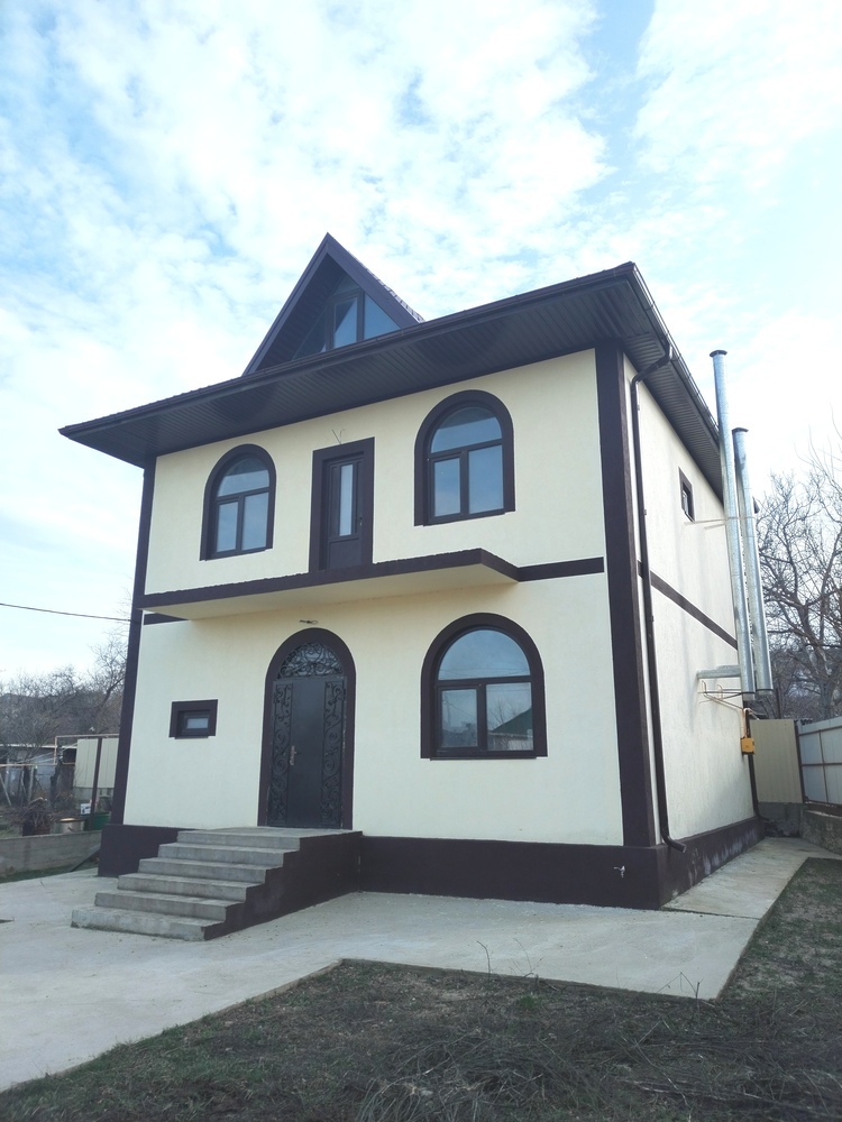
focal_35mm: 26
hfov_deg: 53.1
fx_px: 843
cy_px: 561
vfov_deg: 67.3
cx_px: 421
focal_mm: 4.75
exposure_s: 1/1071
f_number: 1.8
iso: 100
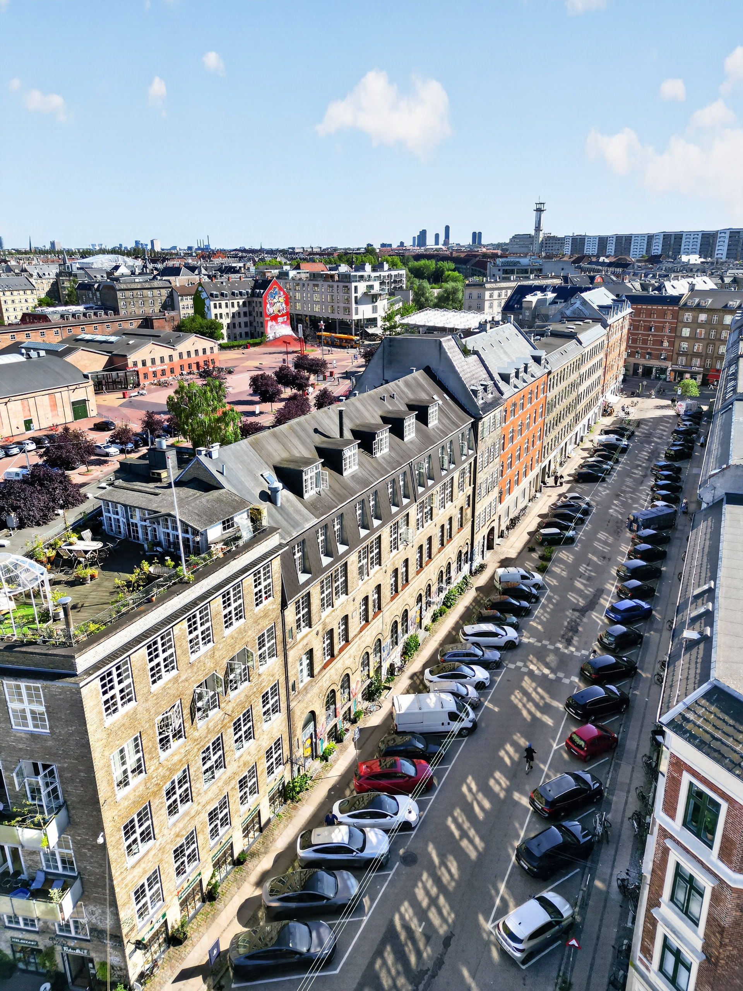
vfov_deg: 71.6
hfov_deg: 56.8
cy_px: 496
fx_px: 687
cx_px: 372
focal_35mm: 24
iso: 120
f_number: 1.7
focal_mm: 6.7
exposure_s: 1/2000
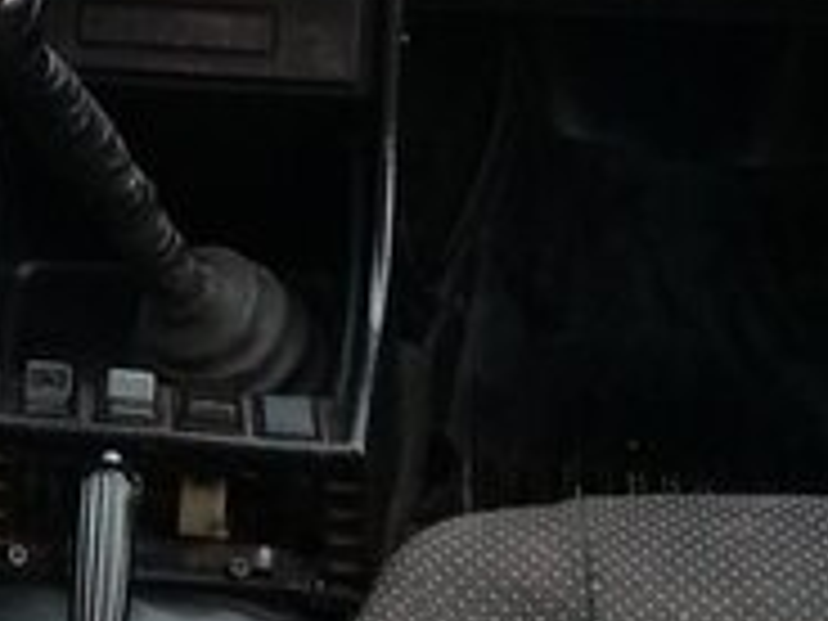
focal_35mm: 111
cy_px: -322
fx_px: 2655
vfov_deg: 12.6
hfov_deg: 17.5
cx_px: 94
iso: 64
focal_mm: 3.3
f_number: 2.2
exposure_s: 1/33
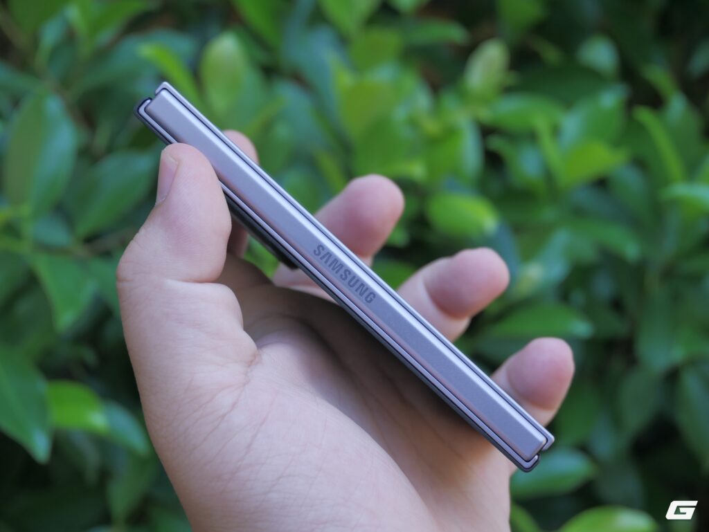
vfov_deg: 22.3
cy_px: 266
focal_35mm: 66
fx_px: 1352
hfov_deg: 29.4
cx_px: 354
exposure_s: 1/125
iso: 200
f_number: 5.6
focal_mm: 33
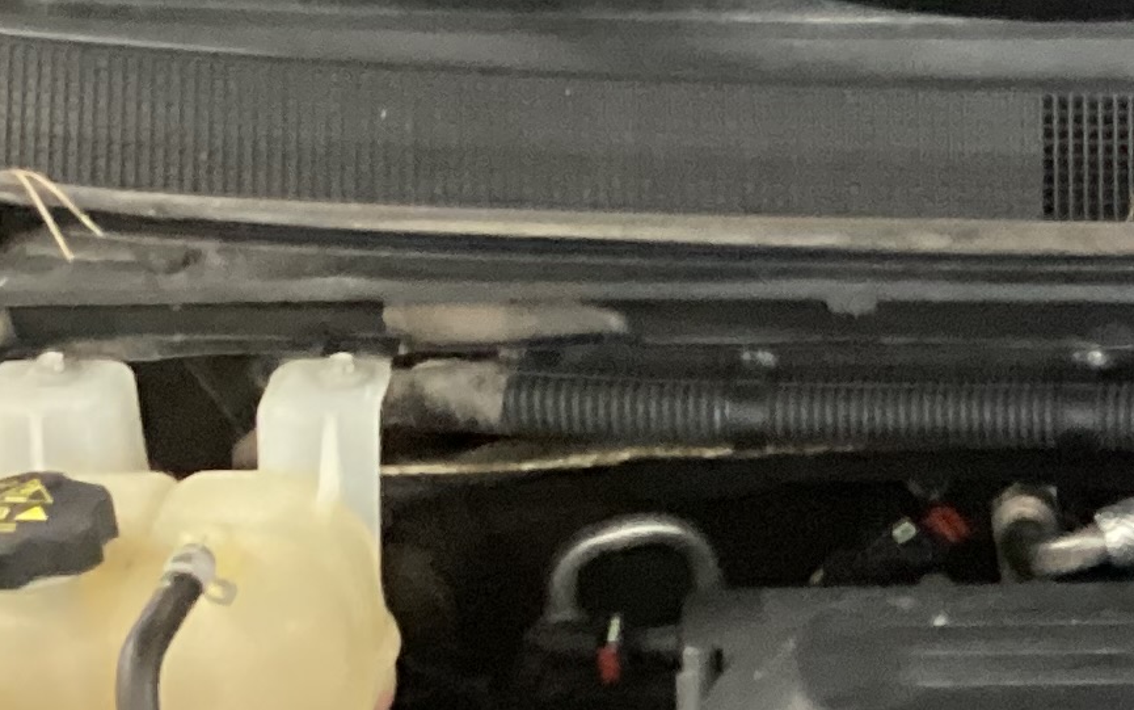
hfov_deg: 15.9
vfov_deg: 10.5
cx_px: 1484
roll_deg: -0.6
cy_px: 680
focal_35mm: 124
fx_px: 3833
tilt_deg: -33.1
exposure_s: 1/25
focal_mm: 3.3
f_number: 2.4
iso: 640
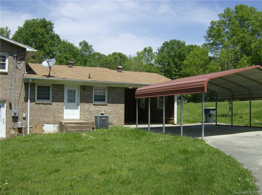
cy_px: 98
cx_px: 131
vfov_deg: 39.5
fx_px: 272
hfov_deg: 51.5
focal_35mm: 36
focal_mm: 6
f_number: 4.7
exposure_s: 1/838
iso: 100
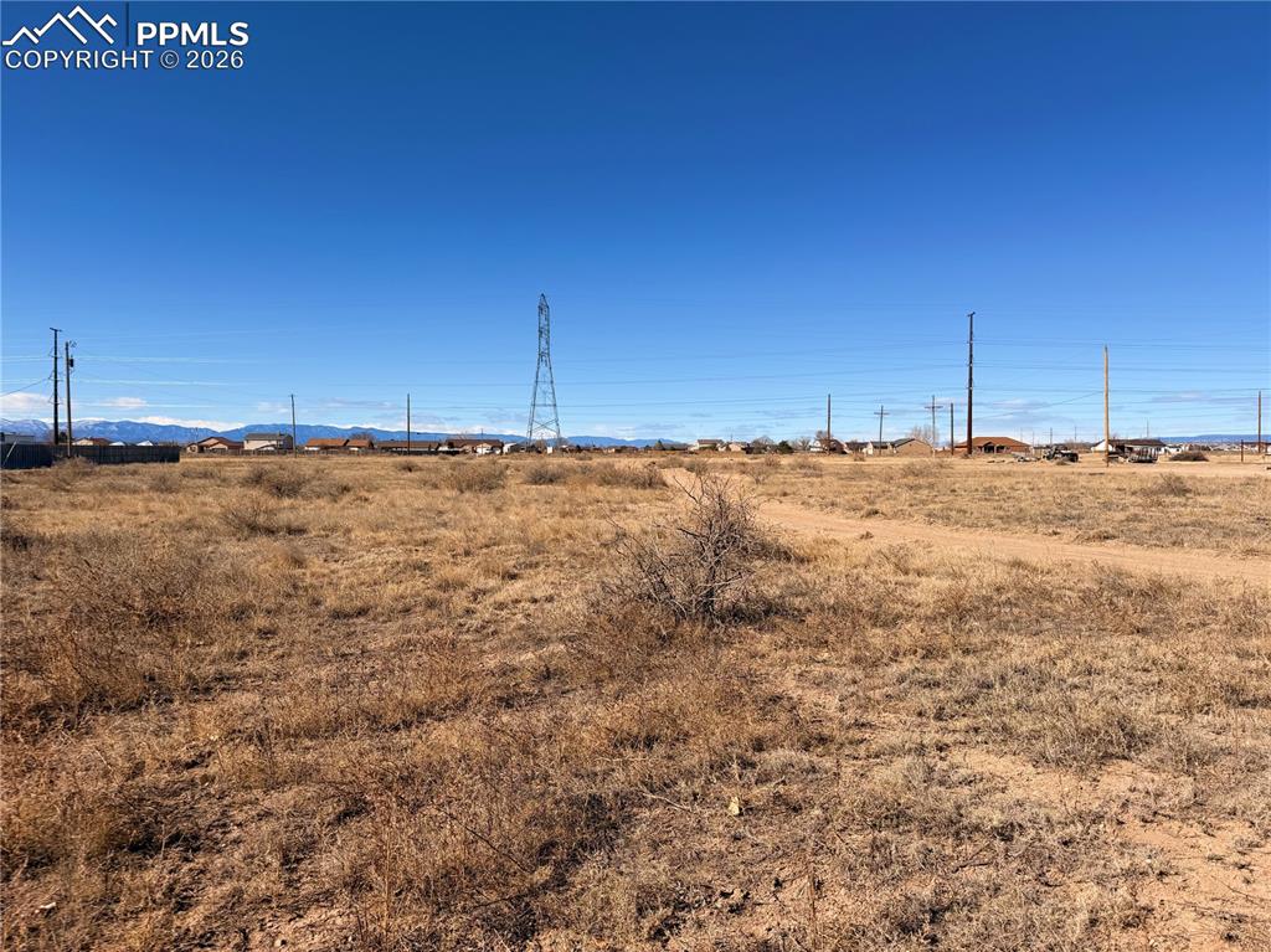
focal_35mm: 24
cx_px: 636
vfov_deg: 56.8
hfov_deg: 71.6
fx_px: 881
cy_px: 476
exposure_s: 1/7353
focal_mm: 6.76
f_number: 1.78
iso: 80
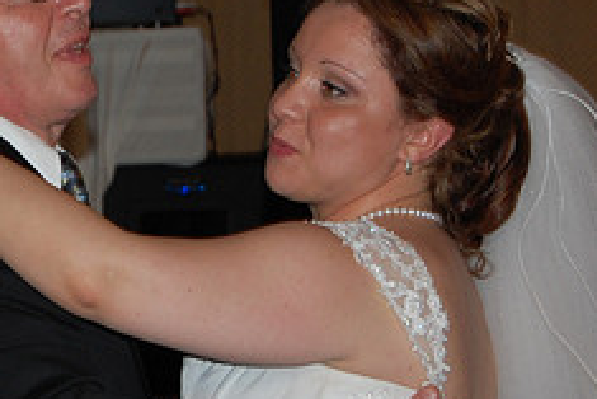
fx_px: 3372
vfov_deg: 6.8
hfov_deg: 10.0
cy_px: 193
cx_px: -15
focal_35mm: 203
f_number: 5.6
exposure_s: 1/60
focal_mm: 55
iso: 400
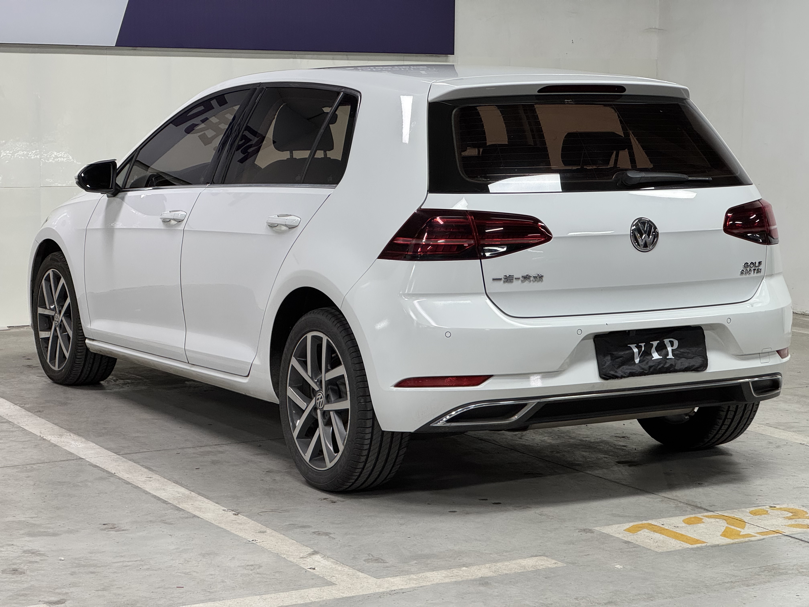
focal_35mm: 77
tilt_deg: -5.4
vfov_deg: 19.1
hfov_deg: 25.3
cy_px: 304
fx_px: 1800
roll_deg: -0.3
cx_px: 404
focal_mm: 9
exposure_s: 1/50
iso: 200
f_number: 2.8
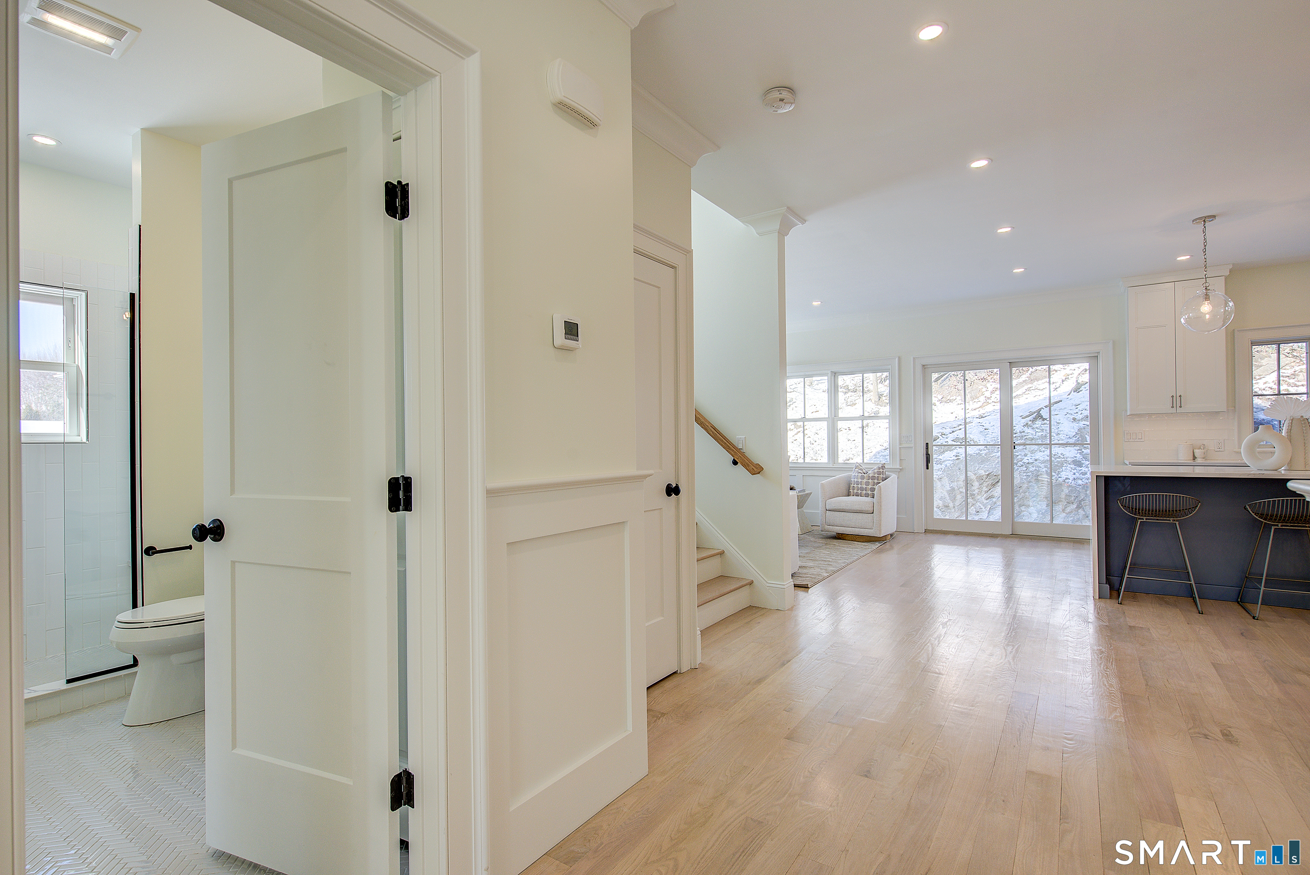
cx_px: 655
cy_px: 438
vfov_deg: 70.5
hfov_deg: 93.3
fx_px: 619
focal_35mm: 17
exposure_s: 1/125
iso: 250
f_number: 7.1
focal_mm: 17
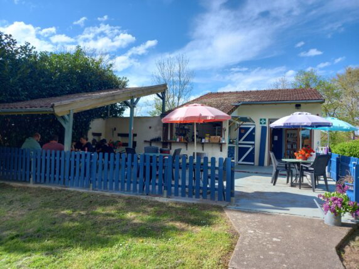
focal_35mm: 25
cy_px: 134
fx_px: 259
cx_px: 180
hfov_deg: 69.4
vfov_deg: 54.9
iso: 25
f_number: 2
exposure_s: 1/262
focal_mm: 4.6
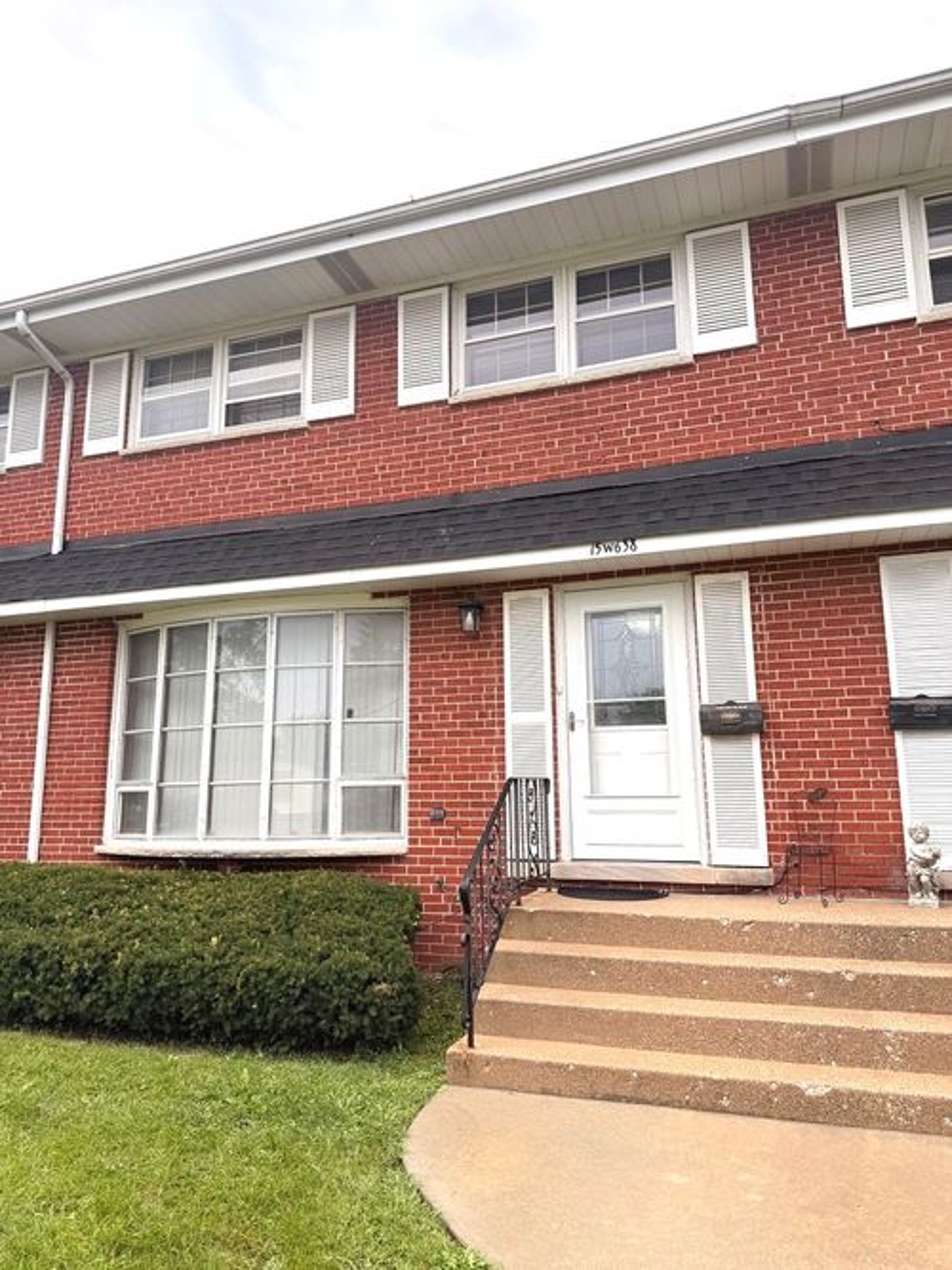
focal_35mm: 24
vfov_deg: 71.6
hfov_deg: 56.8
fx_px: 880
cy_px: 635
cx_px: 476
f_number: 1.78
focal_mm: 6.76
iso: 100
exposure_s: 1/1018
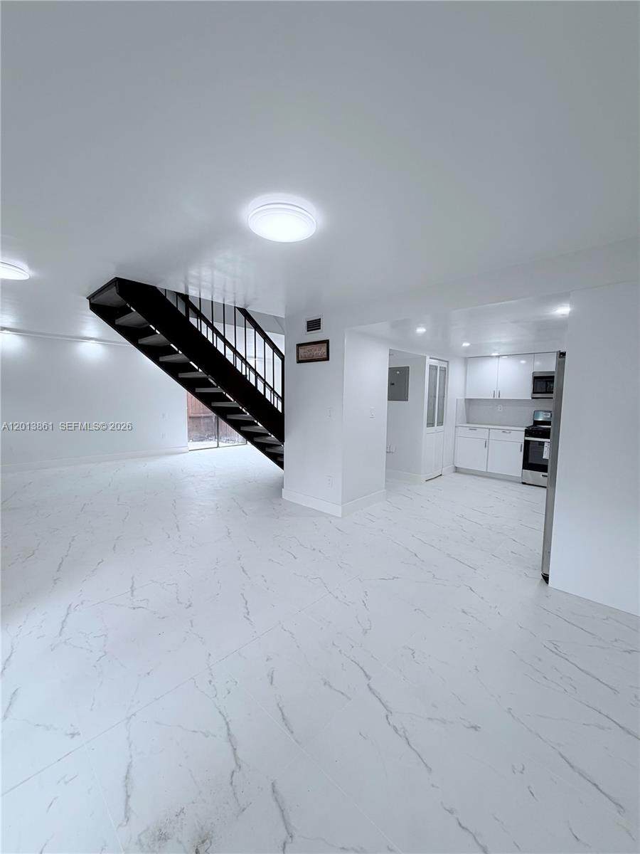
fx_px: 345
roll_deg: -1.1
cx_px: 320
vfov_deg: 102.1
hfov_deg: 85.7
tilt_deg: -5.6
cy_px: 427
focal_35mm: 14
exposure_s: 1/120
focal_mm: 2.22
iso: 100
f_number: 2.2
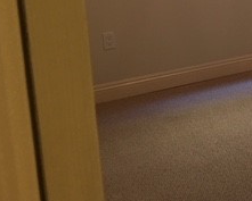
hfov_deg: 20.9
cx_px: 336
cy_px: -9
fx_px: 612
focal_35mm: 82
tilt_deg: -10.3
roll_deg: +1.0
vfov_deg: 18.2
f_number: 2.2
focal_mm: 4.15
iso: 40
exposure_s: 1/30
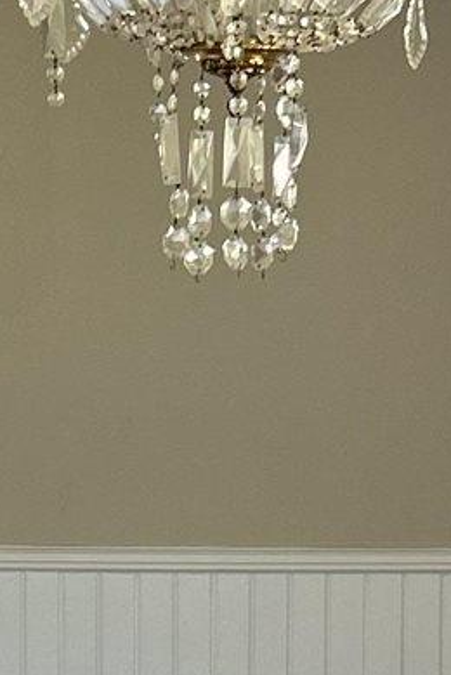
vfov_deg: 12.7
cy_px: 663
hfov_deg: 8.6
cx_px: 69
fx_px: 3001
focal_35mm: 160
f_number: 1.5
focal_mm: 5.7
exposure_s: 1/121
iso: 80
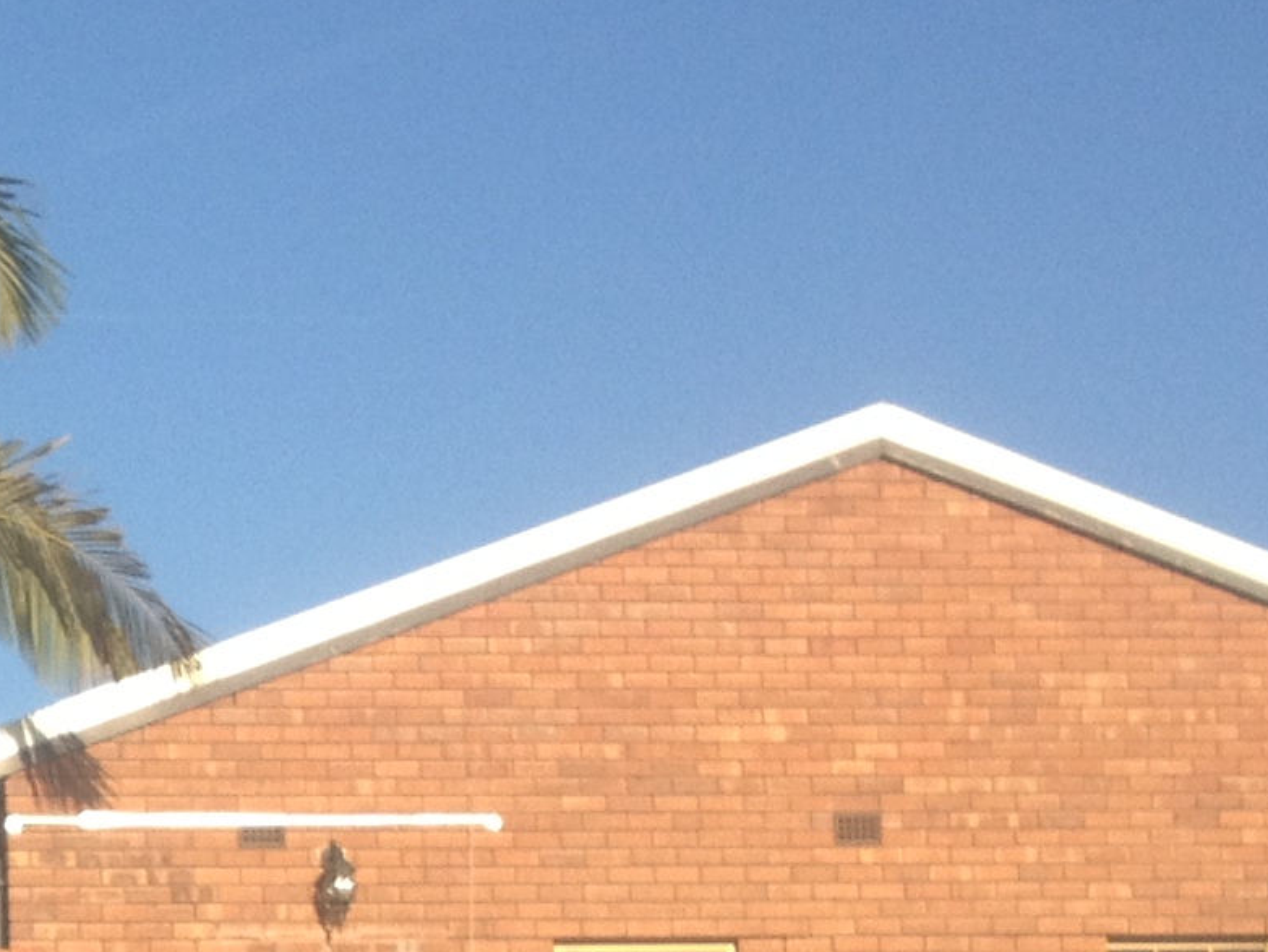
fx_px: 5350
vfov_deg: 9.8
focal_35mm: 146
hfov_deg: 13.2
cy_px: 1588
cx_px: -225
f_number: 2.4
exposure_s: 1/968
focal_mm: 4.28
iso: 64
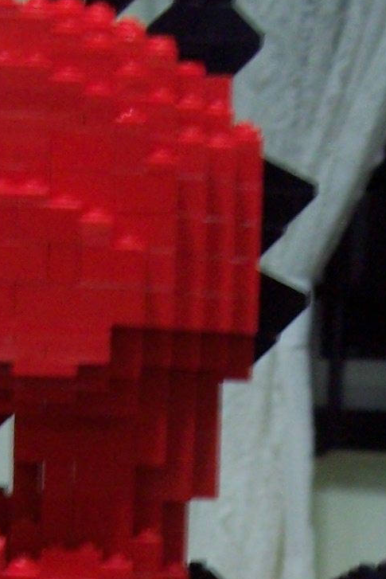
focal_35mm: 112
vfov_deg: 17.5
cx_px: 117
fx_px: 1800
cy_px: 673
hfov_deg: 12.2
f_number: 2.7
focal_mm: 5.6
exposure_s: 1/8
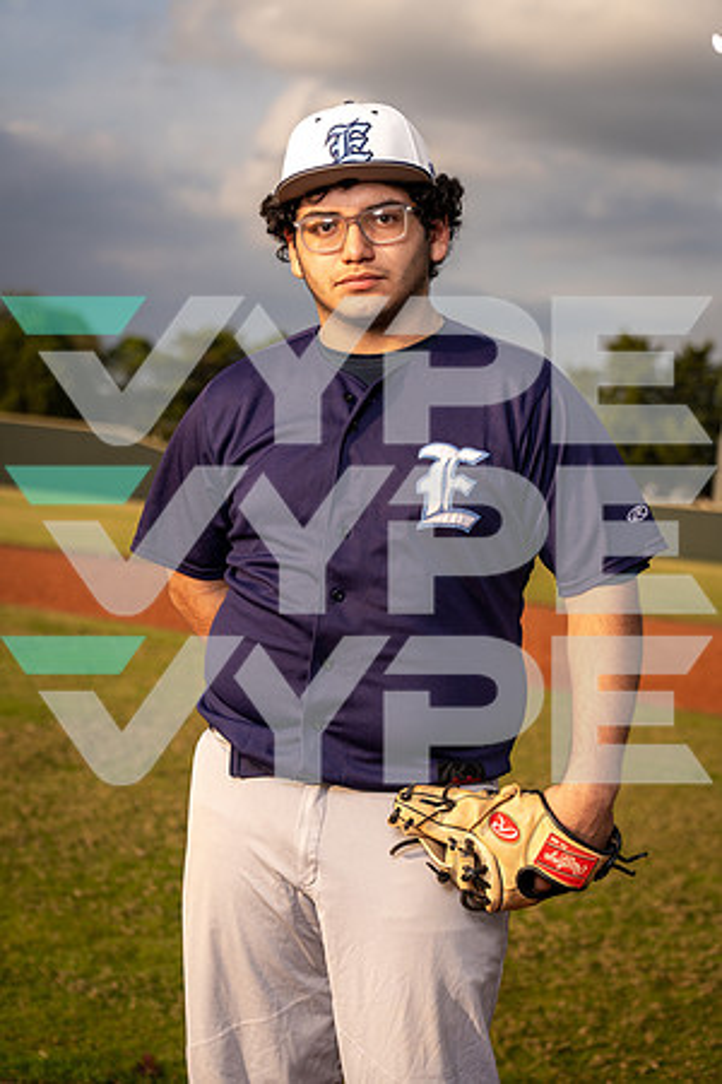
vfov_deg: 28.8
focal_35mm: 70
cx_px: 361
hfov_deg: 19.5
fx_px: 2106
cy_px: 542
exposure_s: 1/1600
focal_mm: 70
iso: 250
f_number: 4
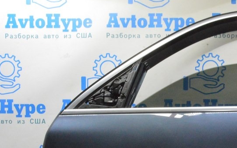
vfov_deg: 23.9
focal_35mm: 52
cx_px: 196
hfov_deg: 37.2
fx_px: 336
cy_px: 145
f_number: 20
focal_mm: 18
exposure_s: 1/20
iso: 6400
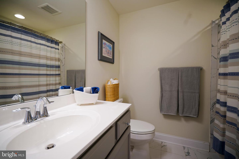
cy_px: 80
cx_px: 120
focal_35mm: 16
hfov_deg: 96.7
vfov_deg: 73.7
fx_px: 106
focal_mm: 16
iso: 250
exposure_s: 1/30
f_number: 4
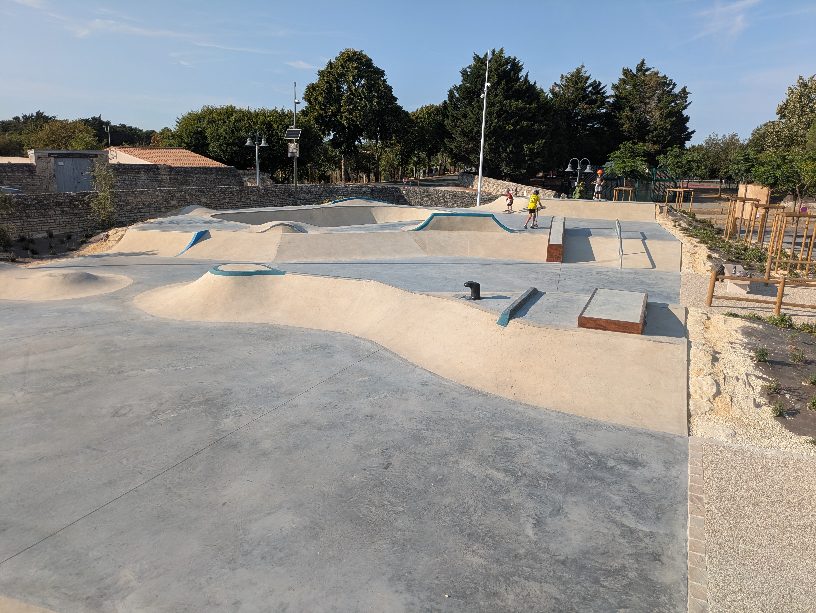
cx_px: 408
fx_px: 590
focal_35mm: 25
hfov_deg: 69.4
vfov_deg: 54.9
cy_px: 306
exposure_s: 1/2155
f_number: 1.89
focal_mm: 5.43
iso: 55
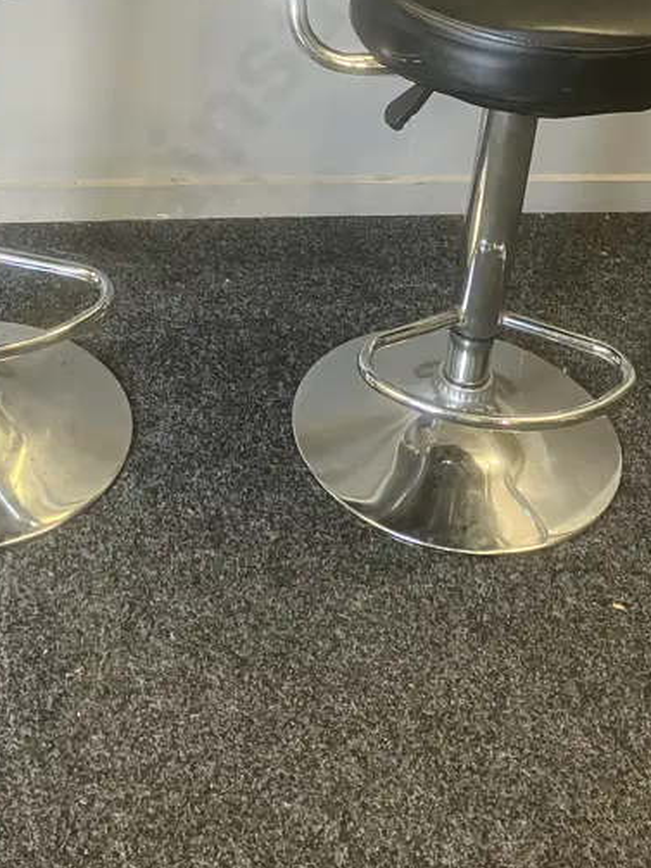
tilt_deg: -25.3
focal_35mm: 57
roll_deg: -5.0
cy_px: 88
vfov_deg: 32.2
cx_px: 254
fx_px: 1430
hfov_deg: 25.6
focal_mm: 3.99
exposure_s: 1/50
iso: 160
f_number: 1.8
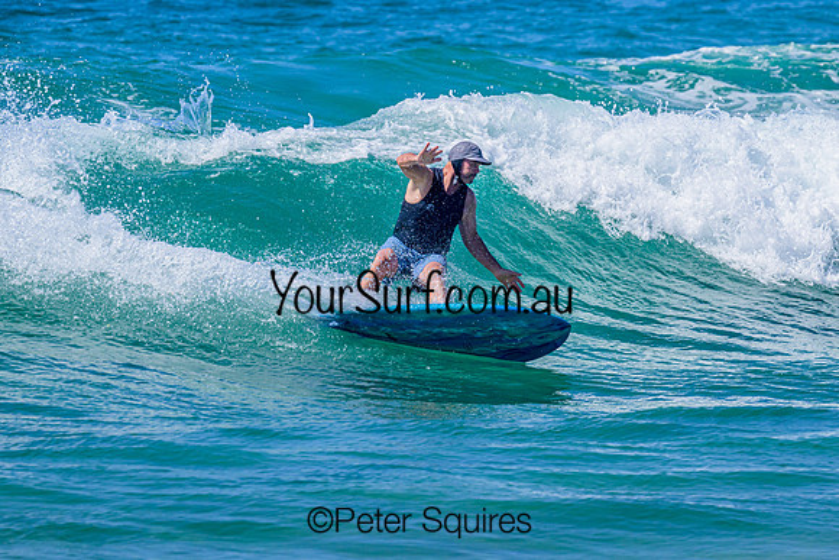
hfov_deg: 2.9
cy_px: 221
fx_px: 16393
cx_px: 447
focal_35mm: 703
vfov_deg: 2.0
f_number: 11
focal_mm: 560
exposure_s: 1/2000
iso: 800
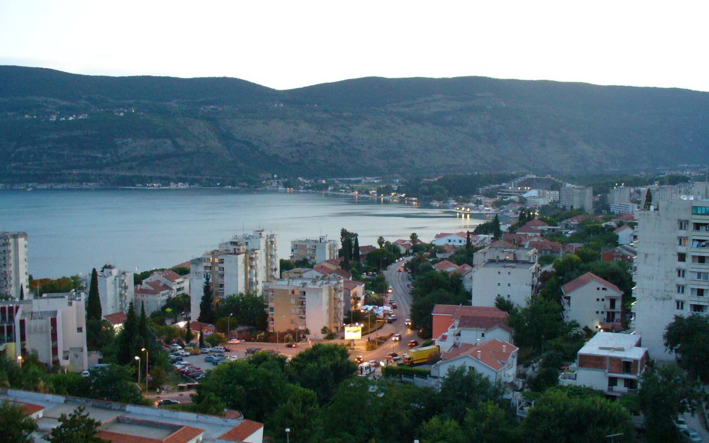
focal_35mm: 40
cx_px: 356
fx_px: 773
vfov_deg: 32.0
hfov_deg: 49.3
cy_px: 212
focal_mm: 6.1
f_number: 2.8
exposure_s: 1/6
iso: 200
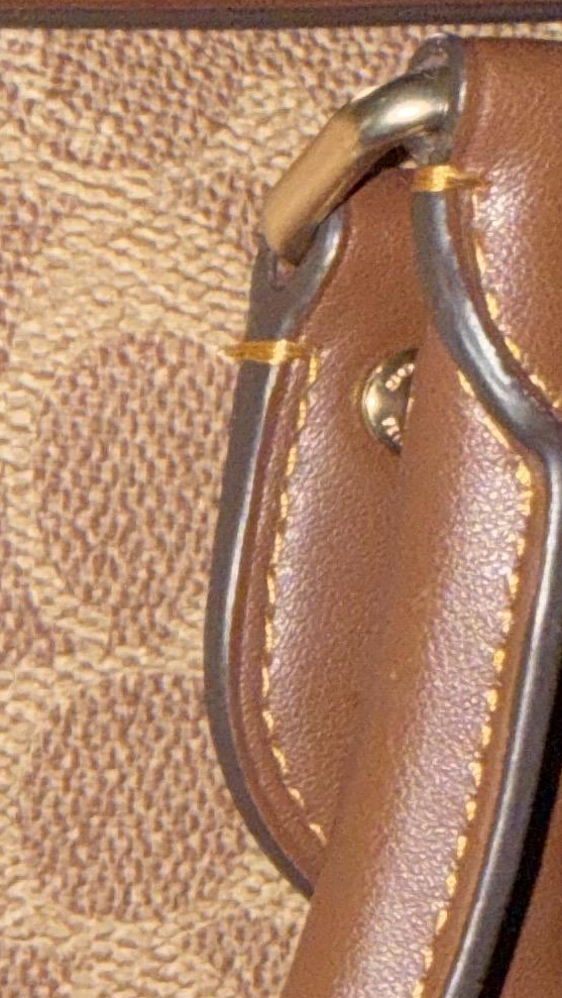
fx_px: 2938
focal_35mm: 111
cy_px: 729
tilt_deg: -36.0
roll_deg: -6.2
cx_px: -661
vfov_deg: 19.2
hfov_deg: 9.9
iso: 80
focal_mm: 2.22
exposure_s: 1/122
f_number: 2.2
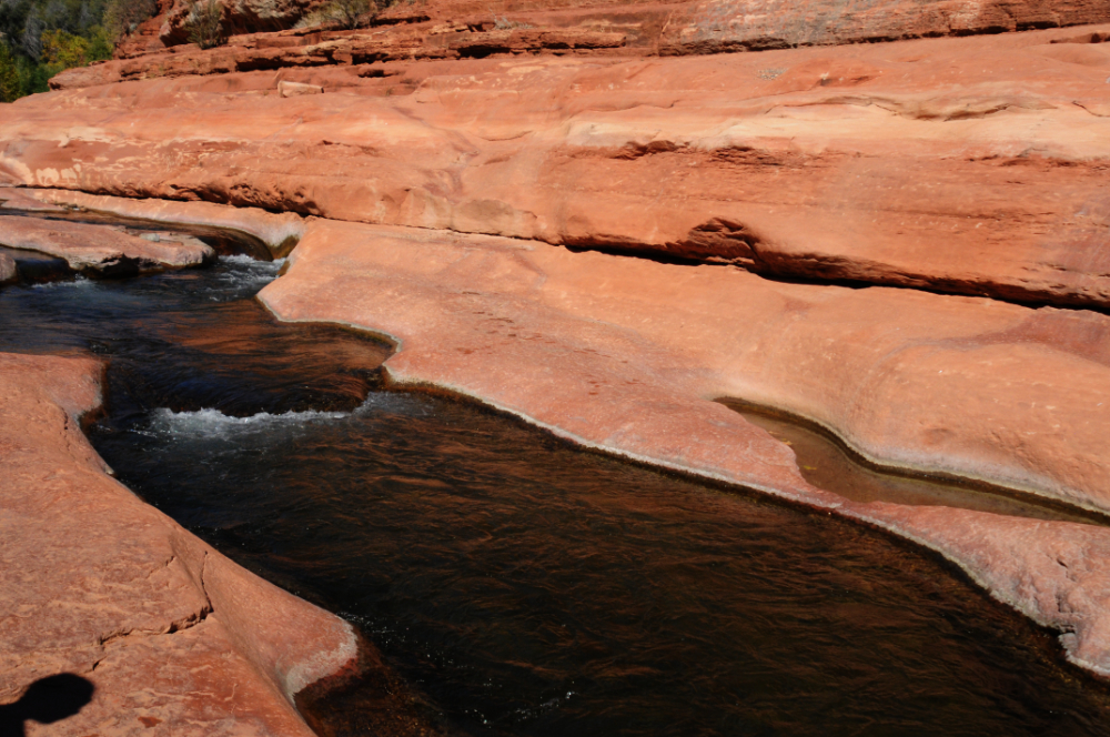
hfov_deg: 46.5
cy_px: 368
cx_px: 555
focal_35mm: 42
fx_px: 1293
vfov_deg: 31.8
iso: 640
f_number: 6.3
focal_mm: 28
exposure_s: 1/4000
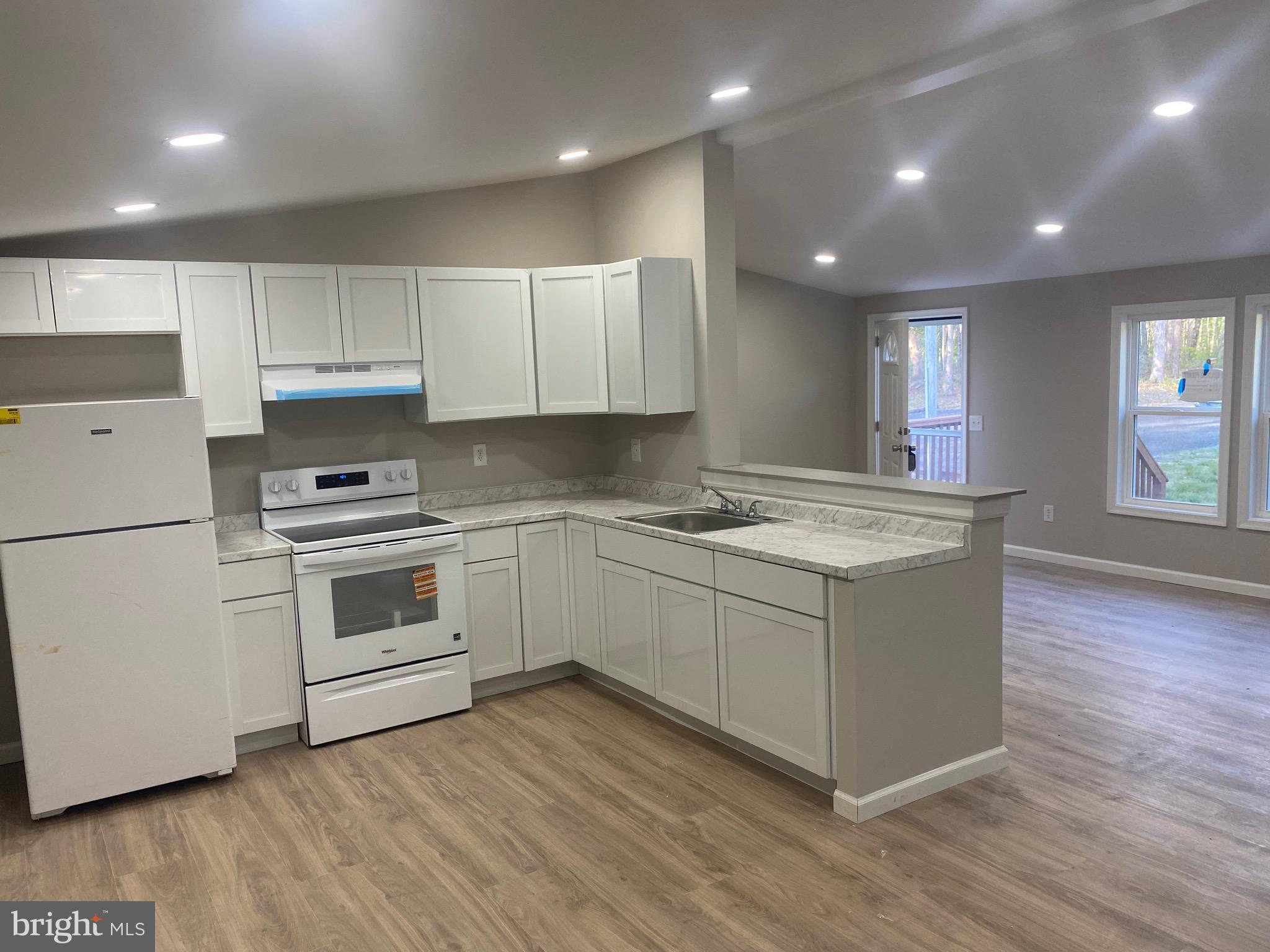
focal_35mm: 26
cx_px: 635
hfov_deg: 67.3
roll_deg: +1.9
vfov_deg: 53.1
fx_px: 954
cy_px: 476
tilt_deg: -5.9
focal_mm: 4.25
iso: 125
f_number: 1.8
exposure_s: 1/120
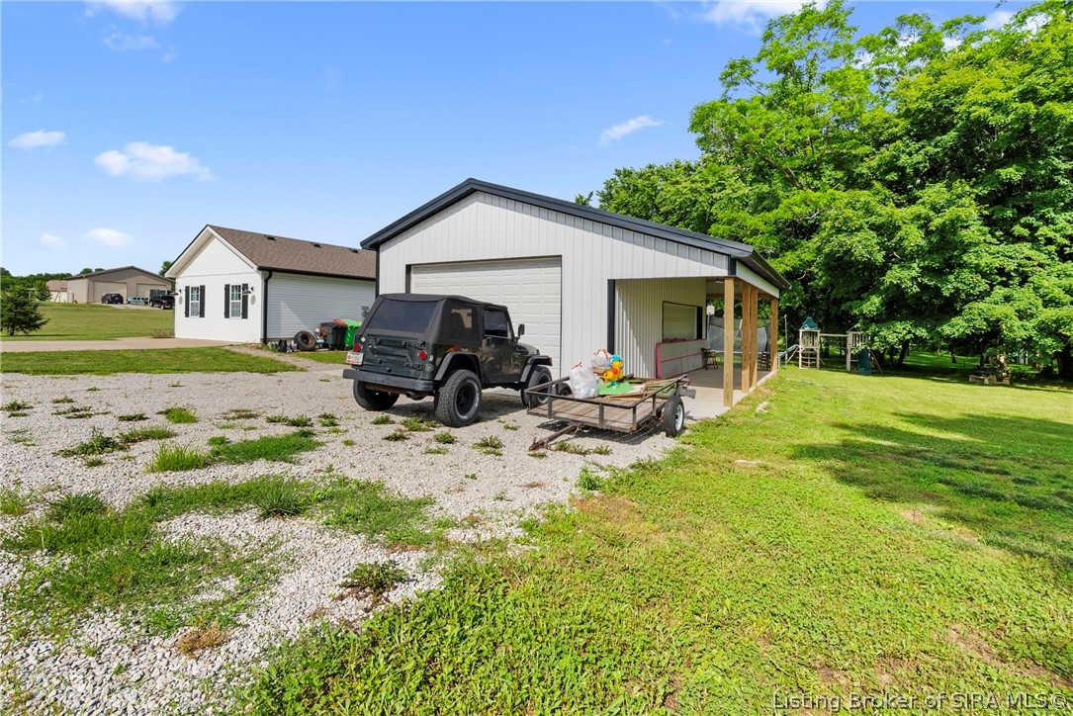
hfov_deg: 95.0
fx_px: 492
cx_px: 536
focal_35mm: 16
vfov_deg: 72.1
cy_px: 358
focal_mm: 16.5
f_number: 11
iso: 400
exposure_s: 1/200
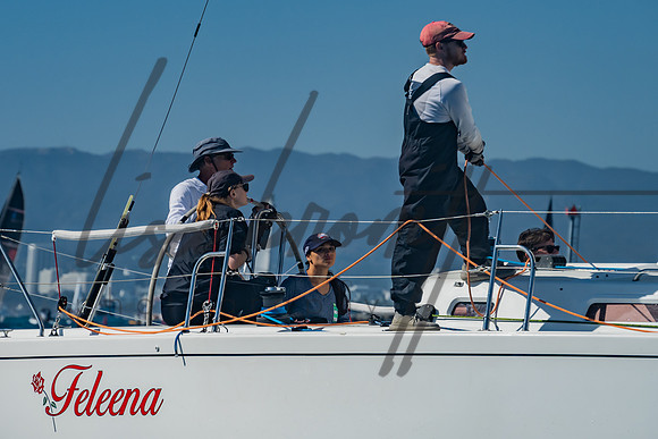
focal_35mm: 269
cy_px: 197
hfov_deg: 7.6
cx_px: 287
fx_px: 4922
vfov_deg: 5.1
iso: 160
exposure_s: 1/1000
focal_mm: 165
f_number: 6.3
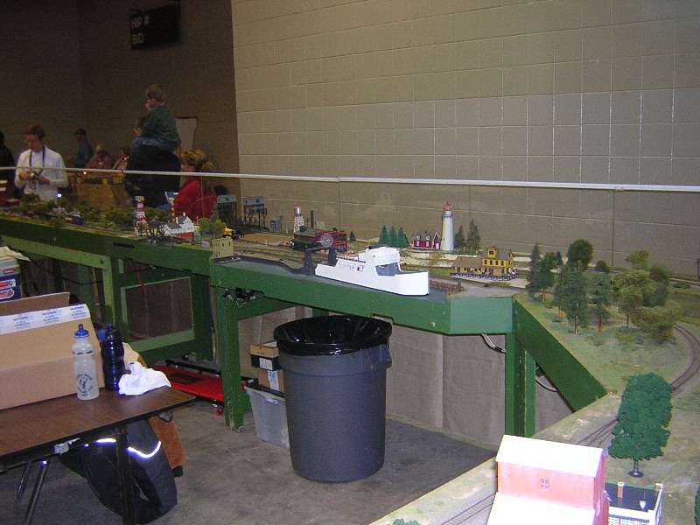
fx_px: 728
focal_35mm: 36
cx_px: 350
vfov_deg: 39.7
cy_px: 262
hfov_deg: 51.4
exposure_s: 1/60.1
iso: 400
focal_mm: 4.7
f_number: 2.6
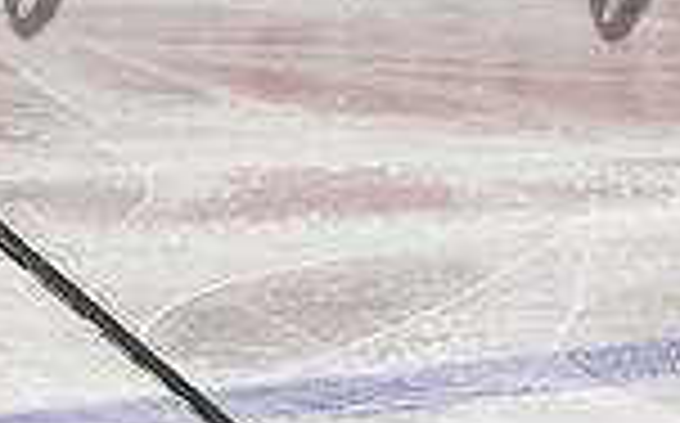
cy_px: -314
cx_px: -102
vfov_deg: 1.1
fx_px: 22029
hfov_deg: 1.8
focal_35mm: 1190
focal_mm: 130
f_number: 4
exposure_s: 1/800
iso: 2500
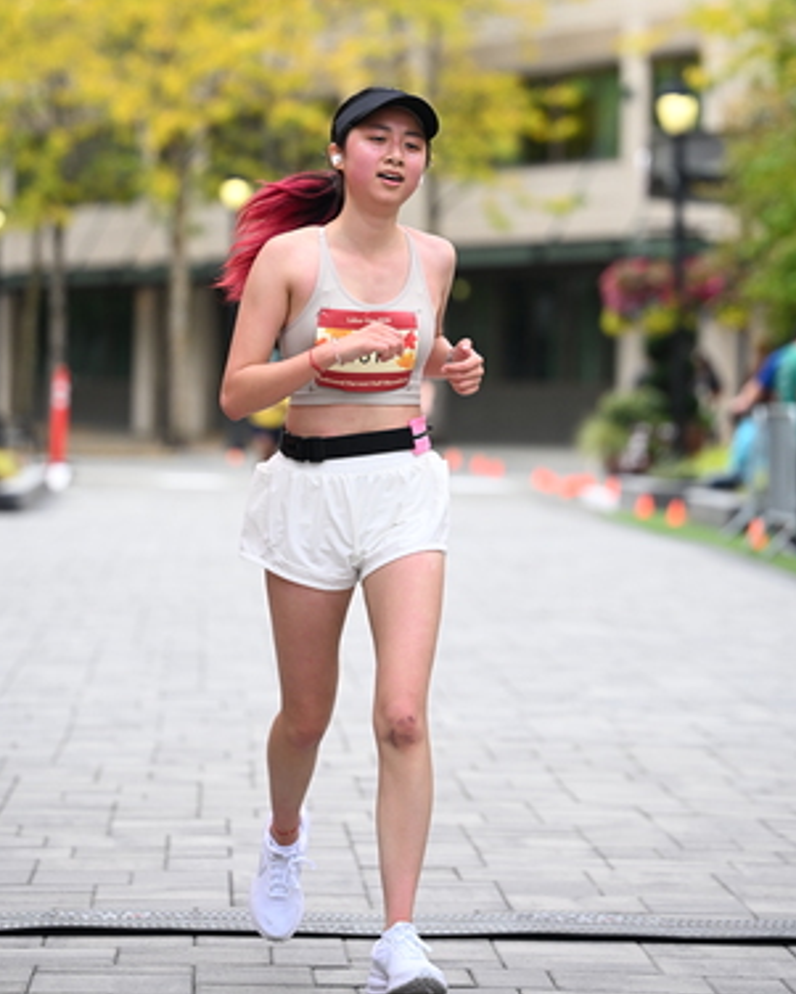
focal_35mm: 158
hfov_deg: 9.8
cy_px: 344
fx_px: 4651
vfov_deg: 12.2
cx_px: 403
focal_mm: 115
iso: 640
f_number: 2.8
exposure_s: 1/2500
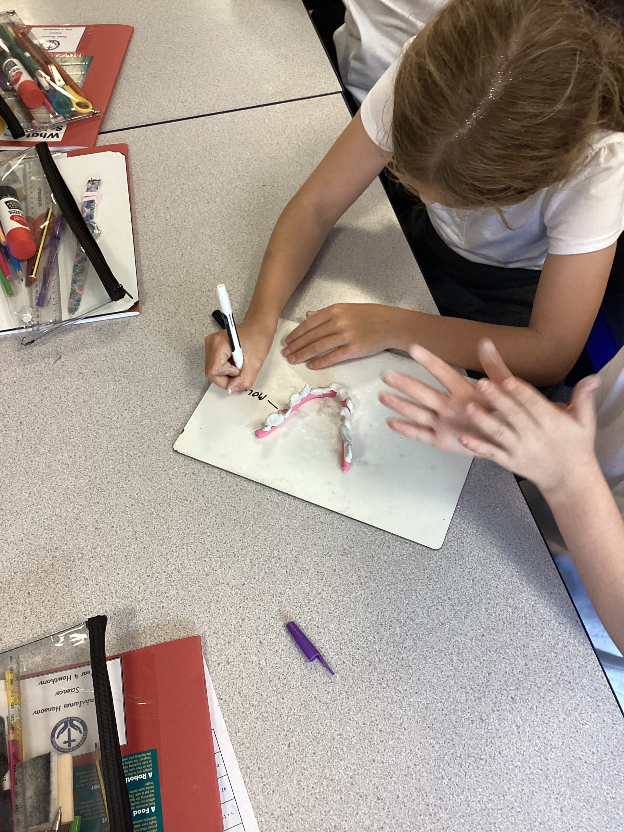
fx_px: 745
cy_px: 416
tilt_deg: -58.0
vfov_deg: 58.4
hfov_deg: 45.4
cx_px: 312
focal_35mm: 31
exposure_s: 1/60
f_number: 2.4
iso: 80
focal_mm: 3.3
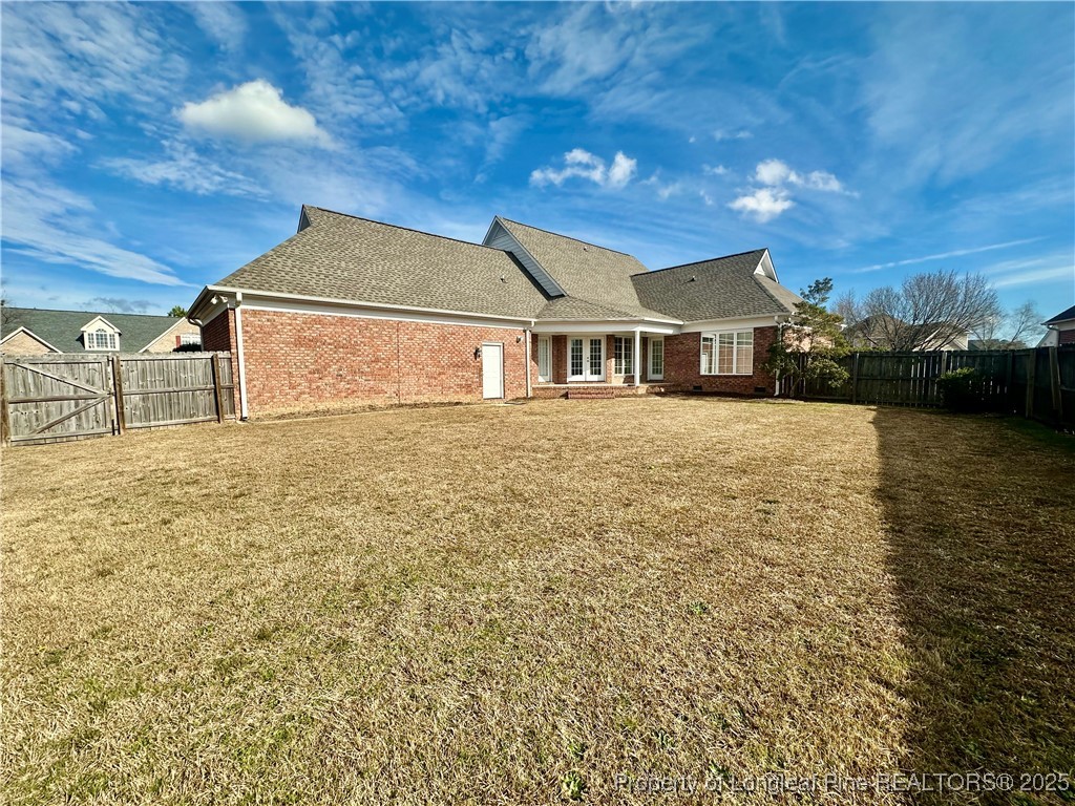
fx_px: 435
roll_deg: -0.5
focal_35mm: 14
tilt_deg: -3.2
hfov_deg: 102.1
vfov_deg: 85.7
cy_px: 403
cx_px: 538
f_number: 2.2
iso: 50
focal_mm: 2.22
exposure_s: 1/2451
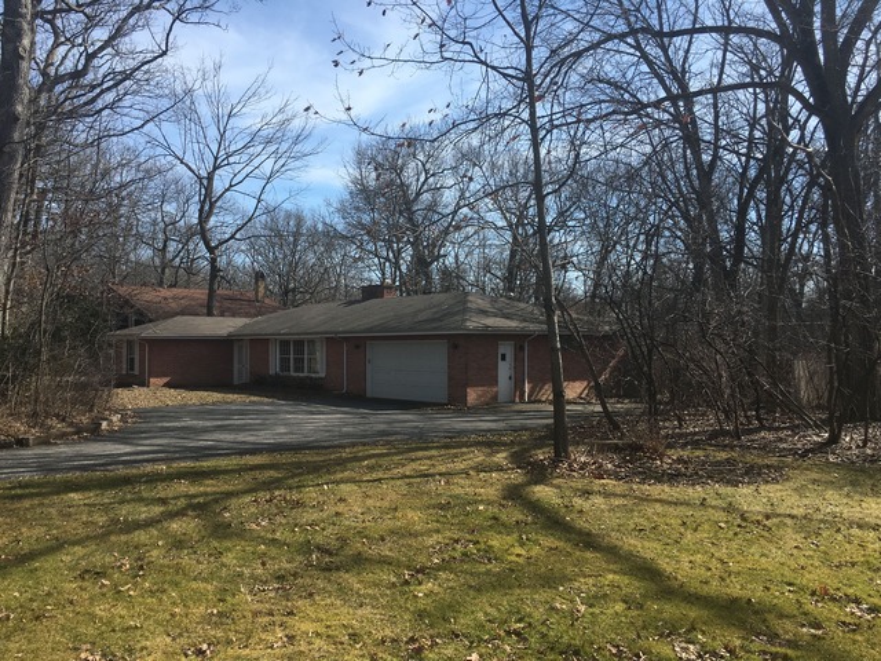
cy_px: 330
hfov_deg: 61.7
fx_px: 738
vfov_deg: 48.2
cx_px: 440
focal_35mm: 29
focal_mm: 4.15
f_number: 2.2
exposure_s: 1/1304
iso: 25
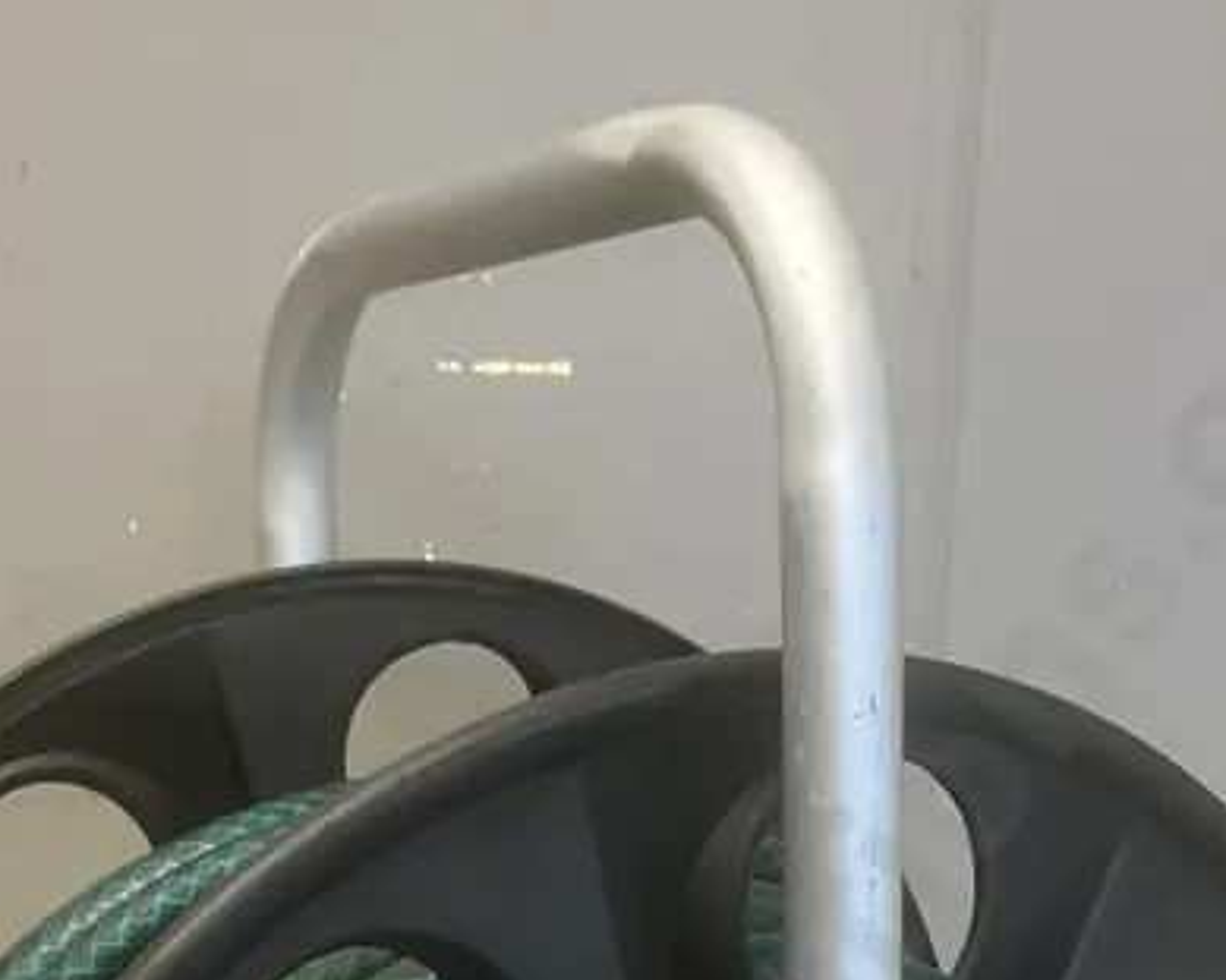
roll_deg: -1.7
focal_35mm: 72
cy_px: 1346
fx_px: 2612
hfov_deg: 26.4
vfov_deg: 19.3
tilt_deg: -19.5
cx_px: 552
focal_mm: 3.99
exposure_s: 1/50
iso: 100
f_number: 1.8
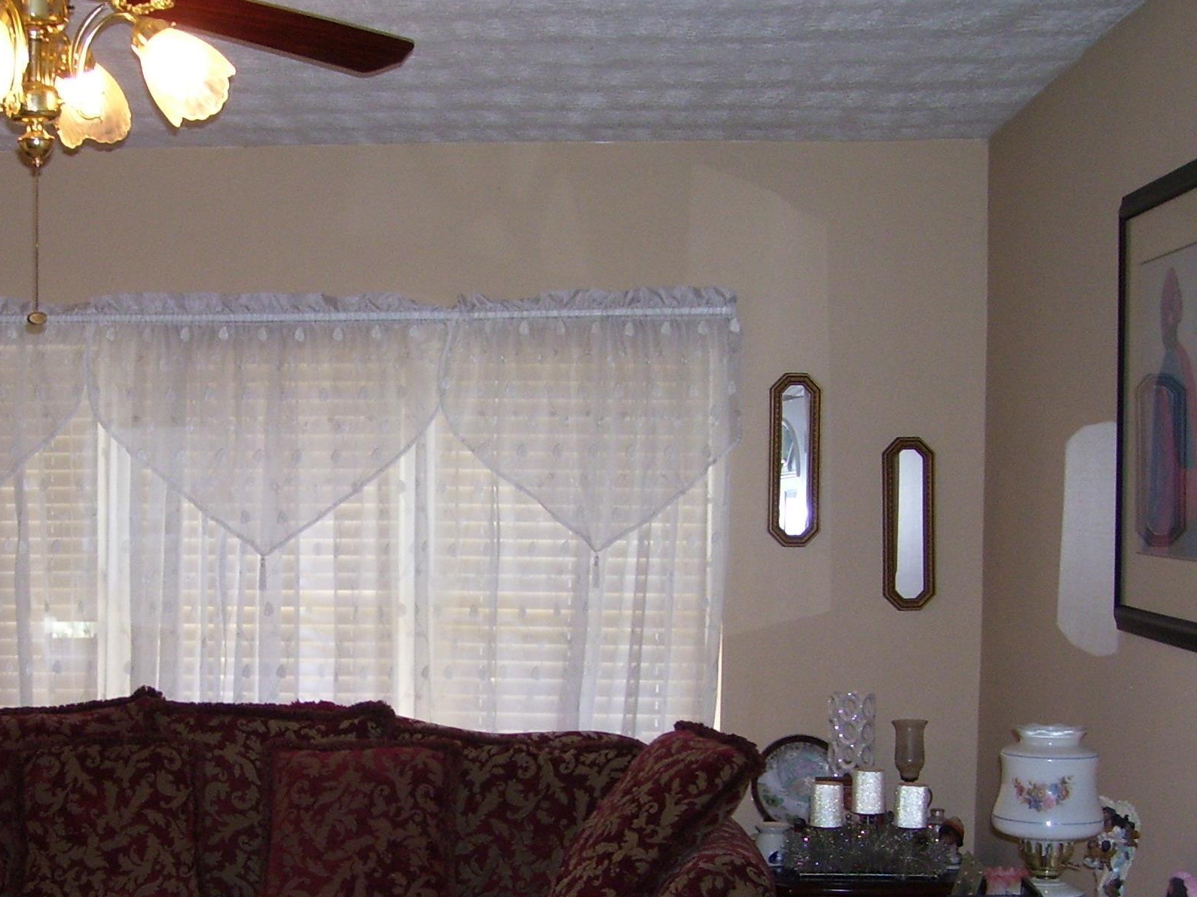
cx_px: 359
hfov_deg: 31.8
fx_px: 2074
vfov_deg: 24.1
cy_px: 708
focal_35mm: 60
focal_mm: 6
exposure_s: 1/60
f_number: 2.7
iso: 125
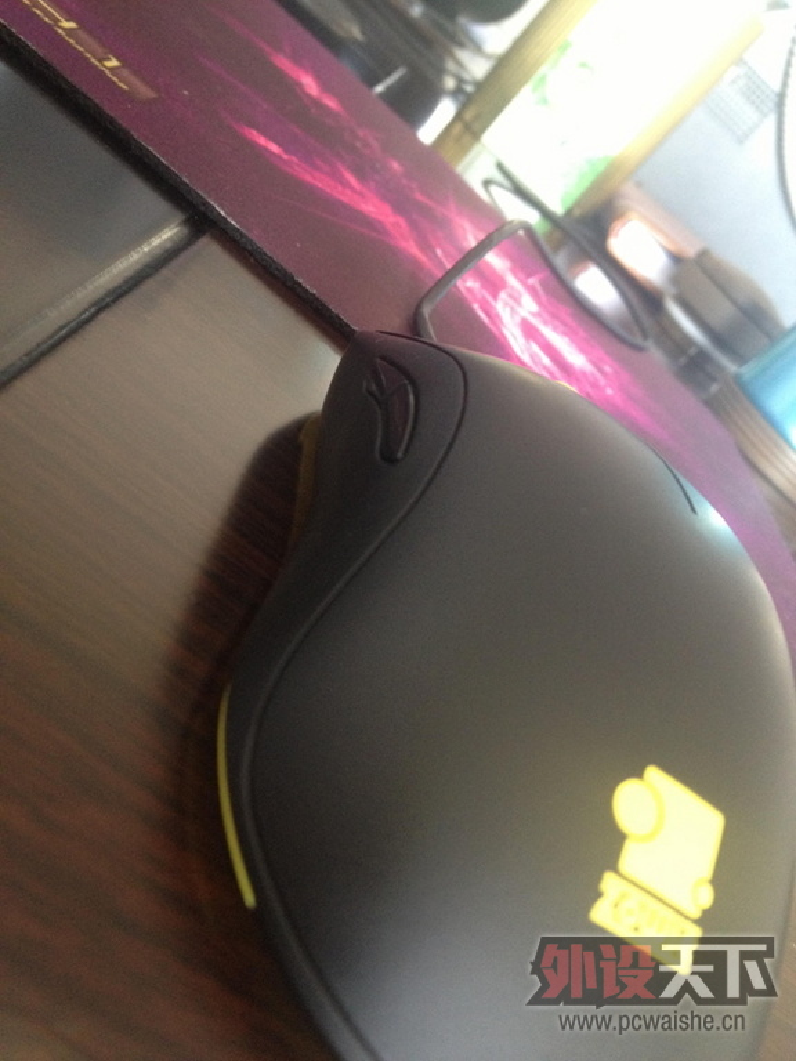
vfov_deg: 52.6
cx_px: 398
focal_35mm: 35
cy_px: 530
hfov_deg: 40.7
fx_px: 1073
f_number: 2.4
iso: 200
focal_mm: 4.28
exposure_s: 1/20
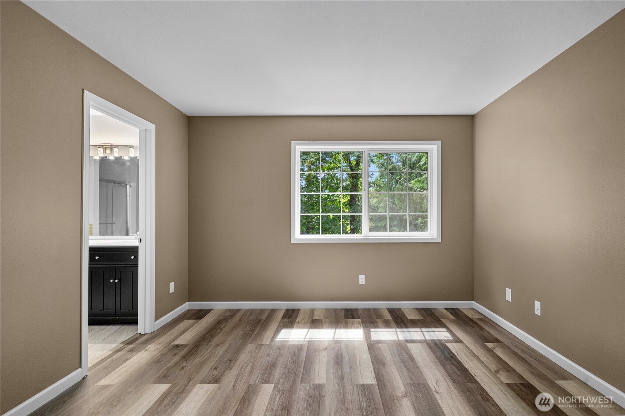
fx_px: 260
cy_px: 208
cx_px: 312
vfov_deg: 77.3
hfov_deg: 100.4
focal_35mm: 15
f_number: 6.7
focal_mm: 15
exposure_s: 1/15
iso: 1000
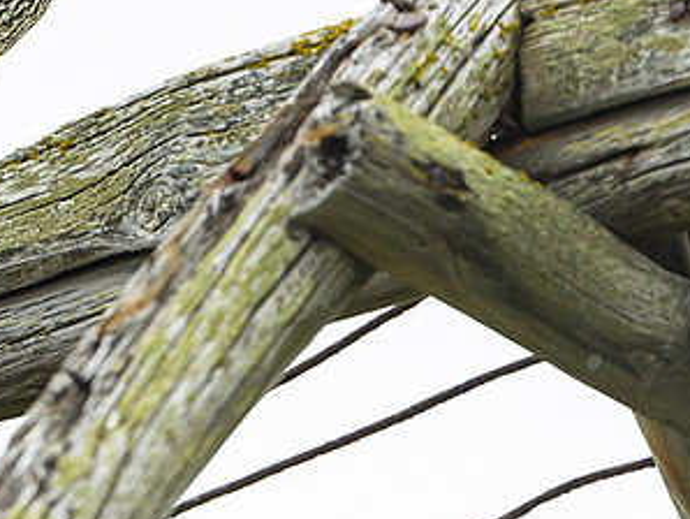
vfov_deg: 1.1
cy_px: -48
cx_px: 6
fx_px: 25854
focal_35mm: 1296
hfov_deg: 1.5
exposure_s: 1/1600
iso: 1250
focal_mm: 500
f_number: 4
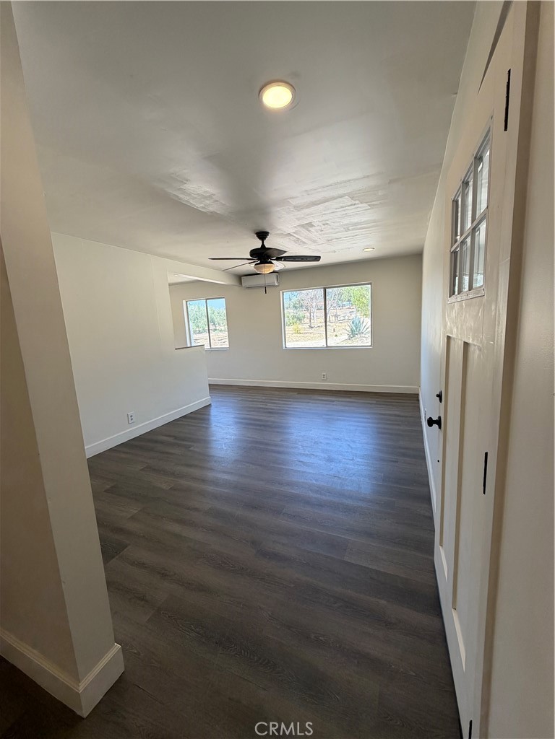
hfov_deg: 85.7
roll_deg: +2.8
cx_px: 278
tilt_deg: -9.1
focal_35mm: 14
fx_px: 299
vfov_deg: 102.1
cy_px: 370
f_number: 2.2
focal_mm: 2.22
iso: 50
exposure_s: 1/121
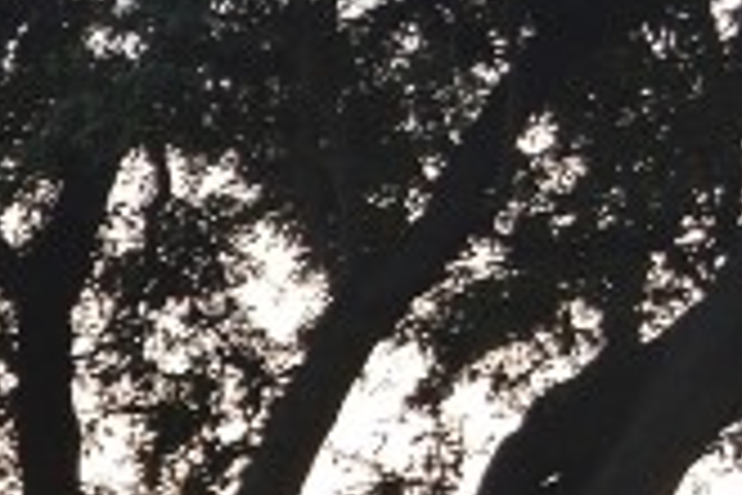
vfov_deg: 5.2
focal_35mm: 252
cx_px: -1844
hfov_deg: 6.9
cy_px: 1372
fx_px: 5194
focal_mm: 24
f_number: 6.3
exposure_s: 1/160
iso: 400
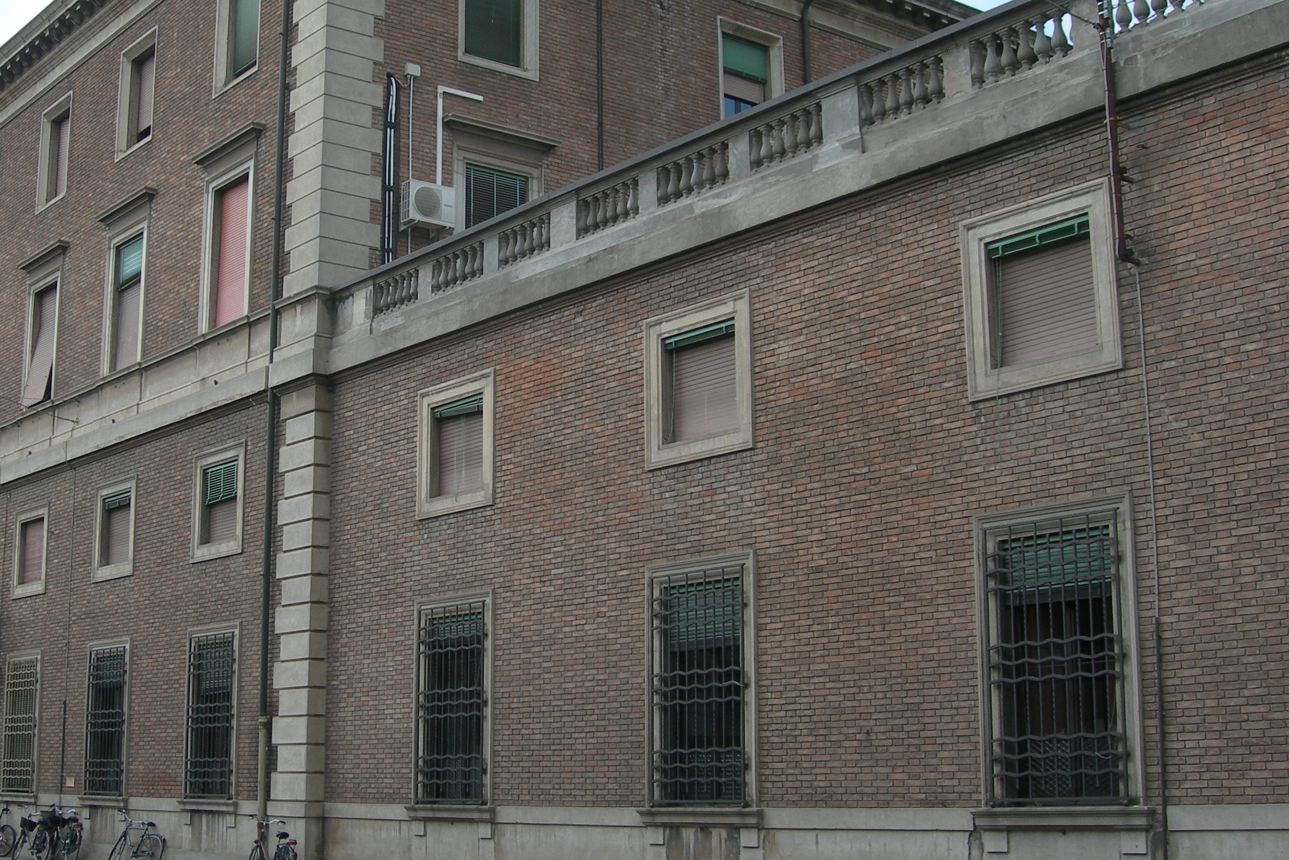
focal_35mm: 52
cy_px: 397
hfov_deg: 37.9
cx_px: 454
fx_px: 1862
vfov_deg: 26.0
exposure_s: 1/258
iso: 50
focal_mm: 7.8
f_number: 4.8
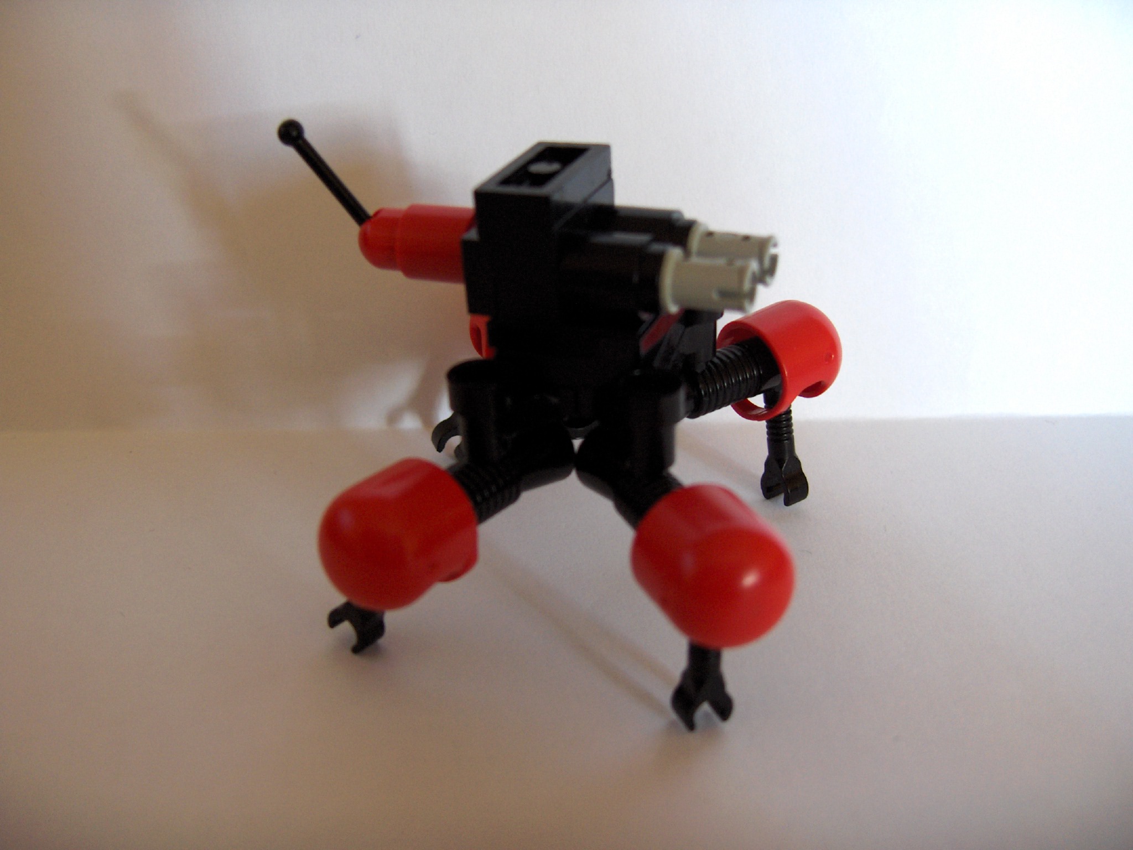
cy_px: 425
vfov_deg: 36.8
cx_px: 566
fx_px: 1276
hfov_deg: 47.9
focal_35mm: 39
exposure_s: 1/22.5
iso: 200
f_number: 2.8
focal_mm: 8
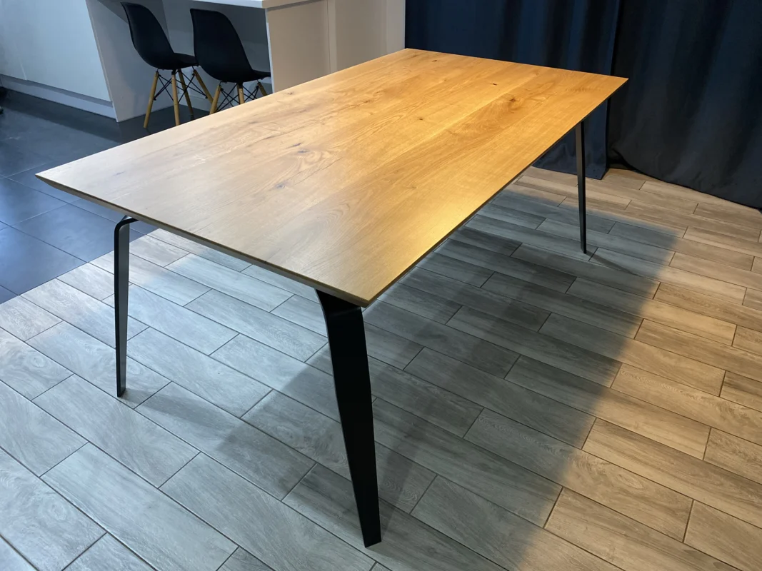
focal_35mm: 26
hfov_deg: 67.3
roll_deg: -0.2
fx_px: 572
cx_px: 381
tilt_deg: -33.8
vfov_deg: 53.1
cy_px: 286
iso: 320
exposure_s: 1/50
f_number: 1.8
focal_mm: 4.25
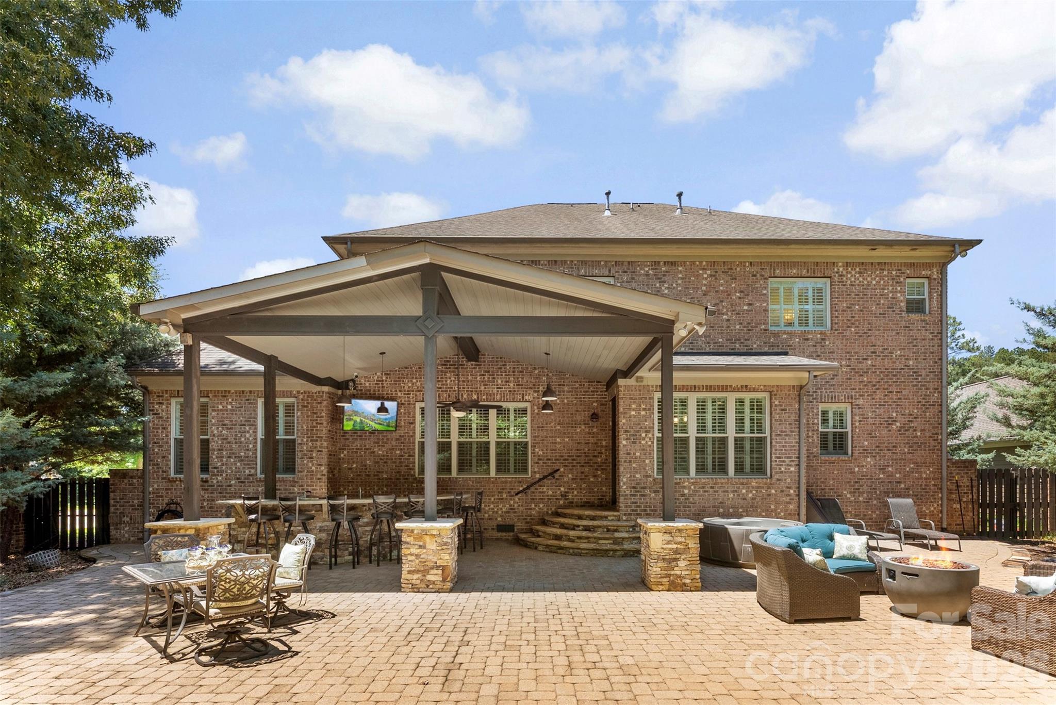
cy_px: 352
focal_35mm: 14
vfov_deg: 81.3
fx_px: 411
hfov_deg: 104.2
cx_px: 528
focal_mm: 14
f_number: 8
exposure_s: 1/160
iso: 500
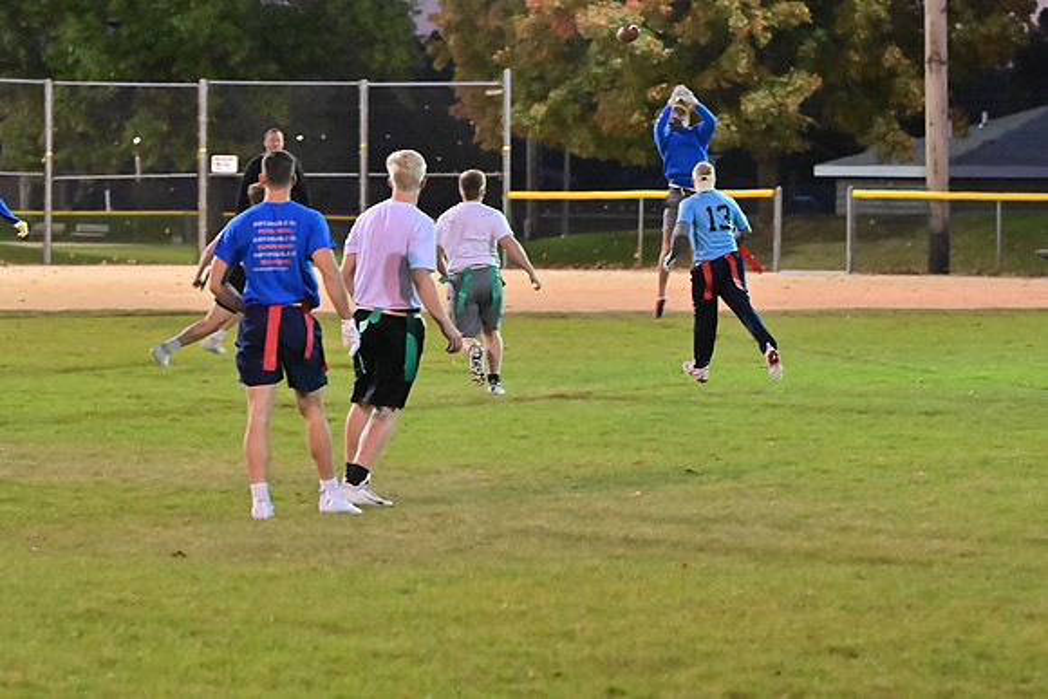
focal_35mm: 157
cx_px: 524
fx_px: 4571
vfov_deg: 8.7
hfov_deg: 13.1
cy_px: 350
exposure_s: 1/400
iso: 6400
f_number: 4
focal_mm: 105
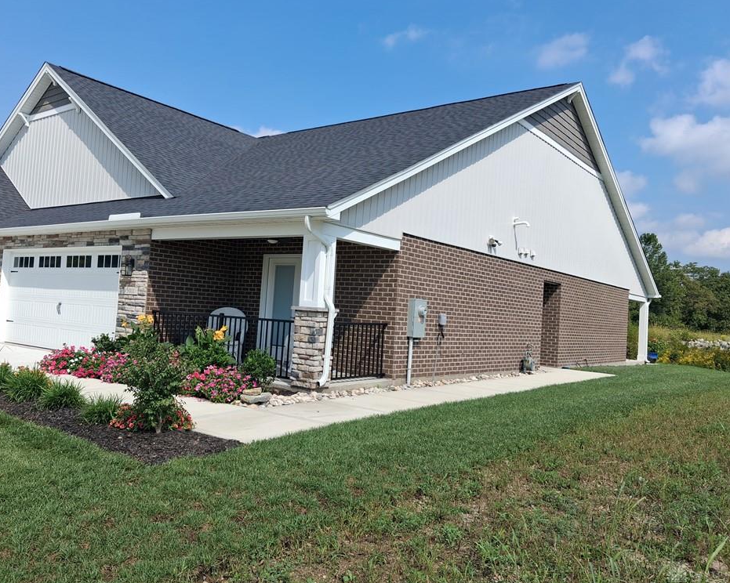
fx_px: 626
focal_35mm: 29
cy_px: 285
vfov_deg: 49.9
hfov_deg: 60.4
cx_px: 344
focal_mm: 4
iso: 25
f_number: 1.8
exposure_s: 1/685
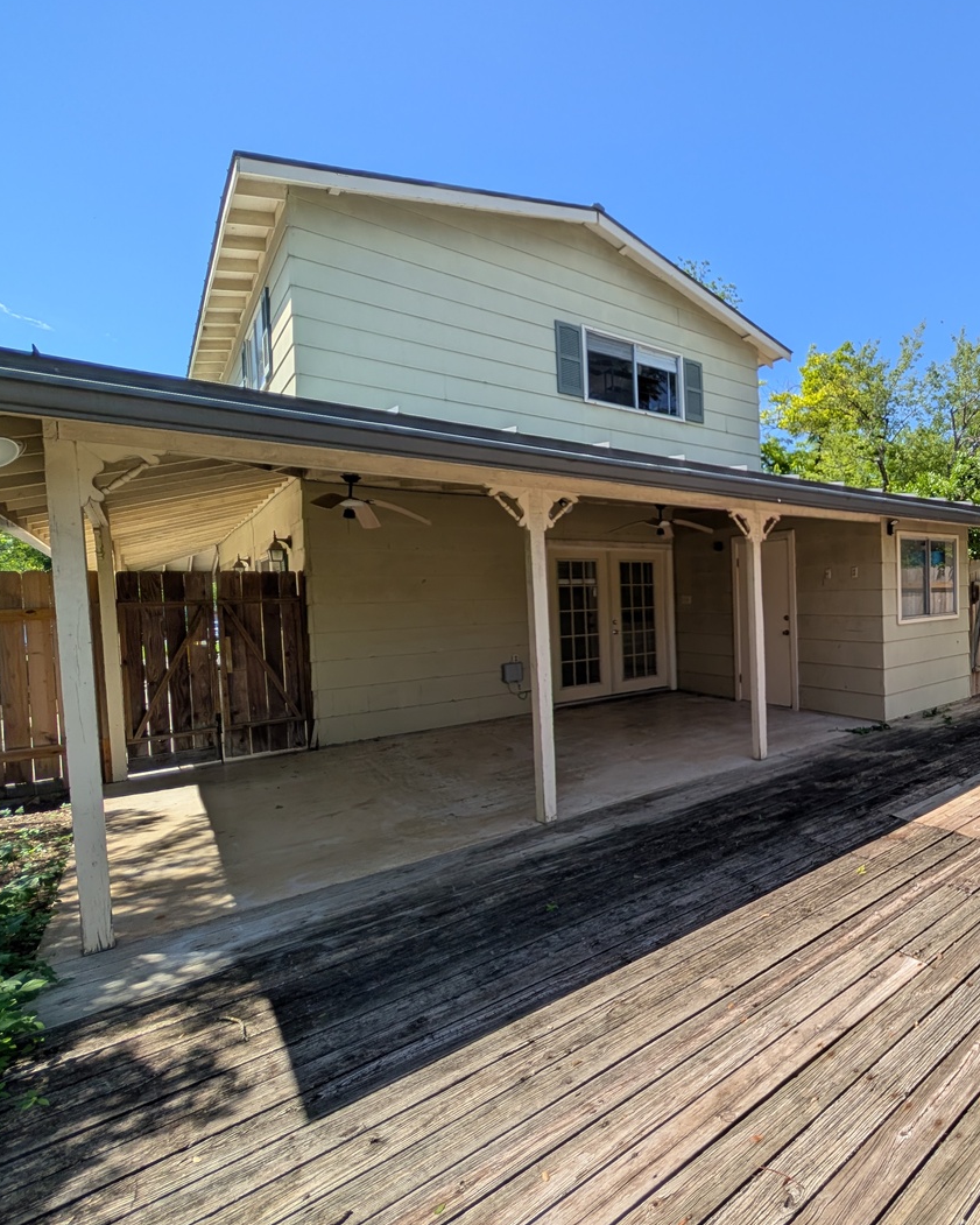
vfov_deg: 93.1
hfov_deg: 72.7
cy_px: 612
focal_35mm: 16
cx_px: 774
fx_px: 580
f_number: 1.7
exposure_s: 1/1949
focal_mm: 2.02
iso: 54
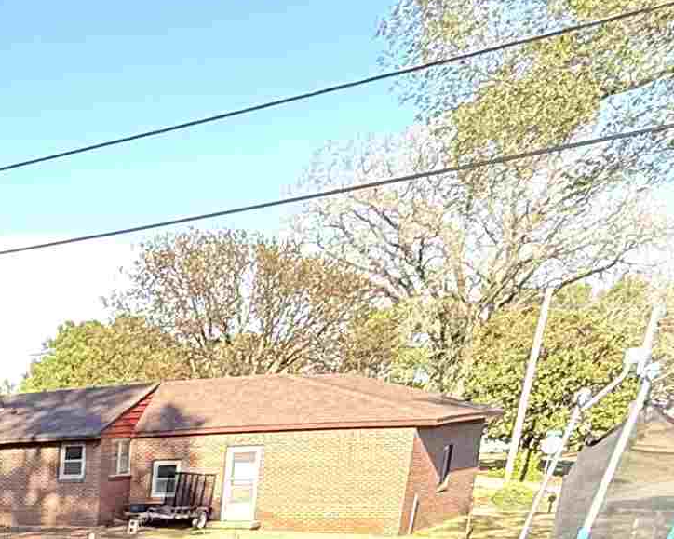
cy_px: 869
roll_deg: +2.2
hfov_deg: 25.5
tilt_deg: -19.6
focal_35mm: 58
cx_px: -302
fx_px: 1157
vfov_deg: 21.0
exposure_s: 1/451
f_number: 2.2
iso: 64
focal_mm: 2.22
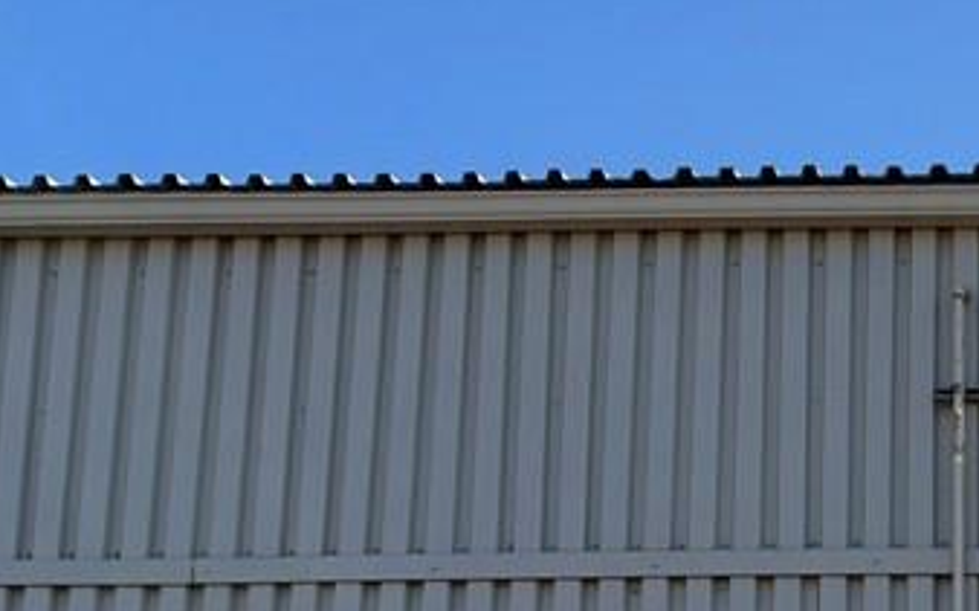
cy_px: 1054
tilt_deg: +10.2
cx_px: 1425
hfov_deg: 22.5
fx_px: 2054
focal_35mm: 77
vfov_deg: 15.0
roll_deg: +1.7
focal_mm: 6.93
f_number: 1.8
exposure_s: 1/3226
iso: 64
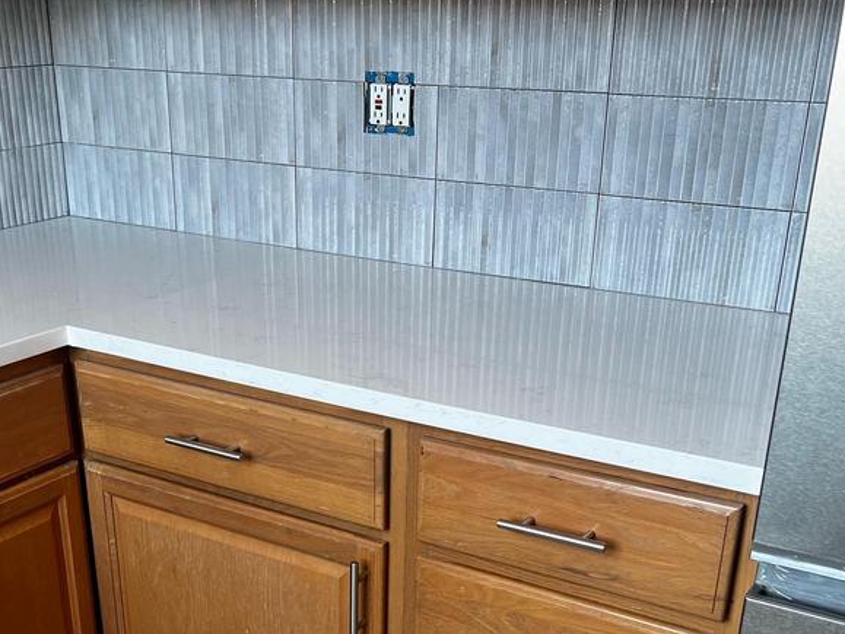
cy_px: 542
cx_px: 352
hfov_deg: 41.1
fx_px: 1123
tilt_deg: -27.8
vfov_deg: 30.4
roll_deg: -0.5
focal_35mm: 46
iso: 100
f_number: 1.5
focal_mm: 5.7
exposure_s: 1/120
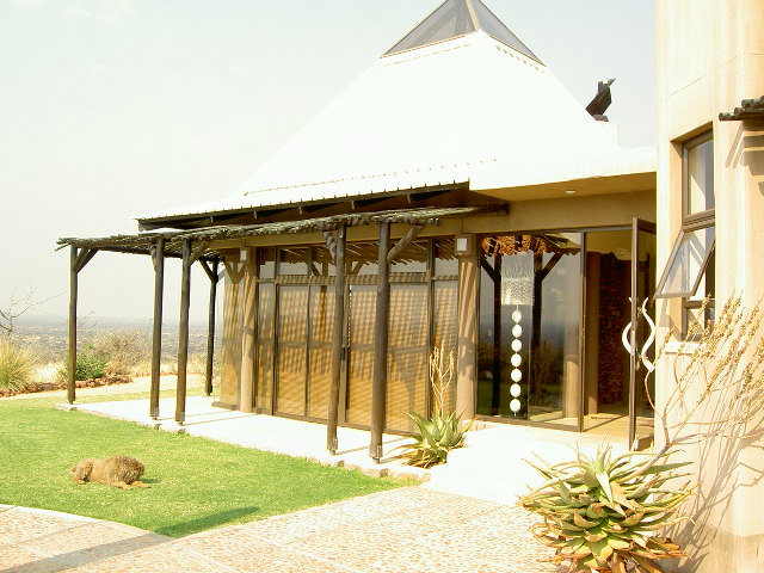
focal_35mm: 34
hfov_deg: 54.0
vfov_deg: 41.8
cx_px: 382
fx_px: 750
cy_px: 286
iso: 50
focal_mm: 5.6
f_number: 4.7
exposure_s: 1/125
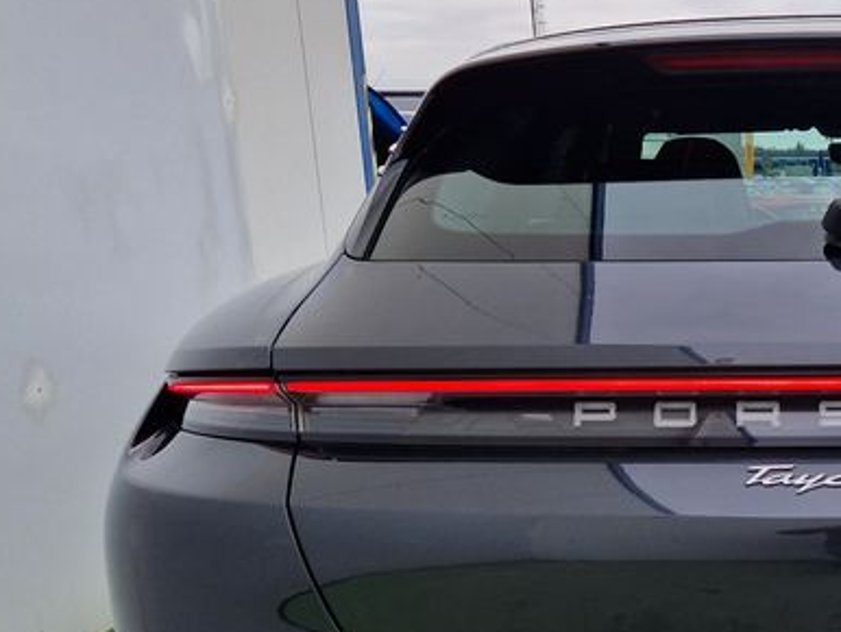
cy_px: 578
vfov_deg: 23.4
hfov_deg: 29.2
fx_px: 1483
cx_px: 880
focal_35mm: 61
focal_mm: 5.4
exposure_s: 1/506
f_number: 1.8
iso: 50
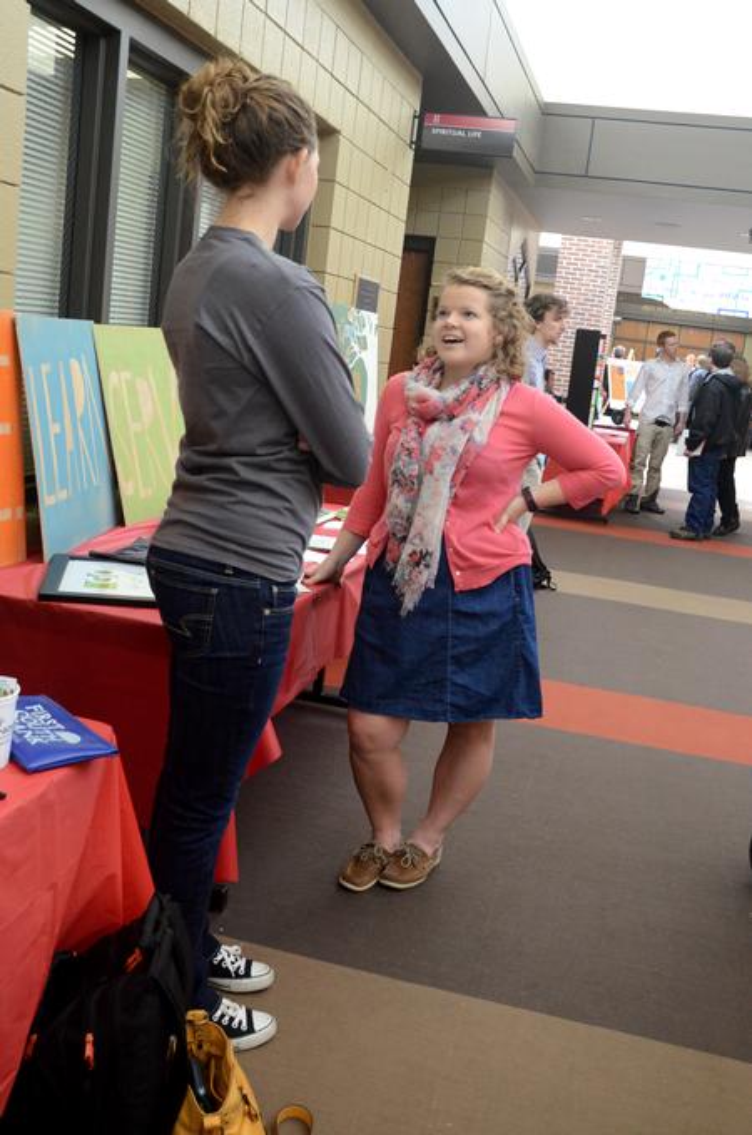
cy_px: 568
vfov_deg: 59.6
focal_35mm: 32
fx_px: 991
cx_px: 376
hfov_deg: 41.6
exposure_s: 1/200
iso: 2500
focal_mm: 21
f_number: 5.6
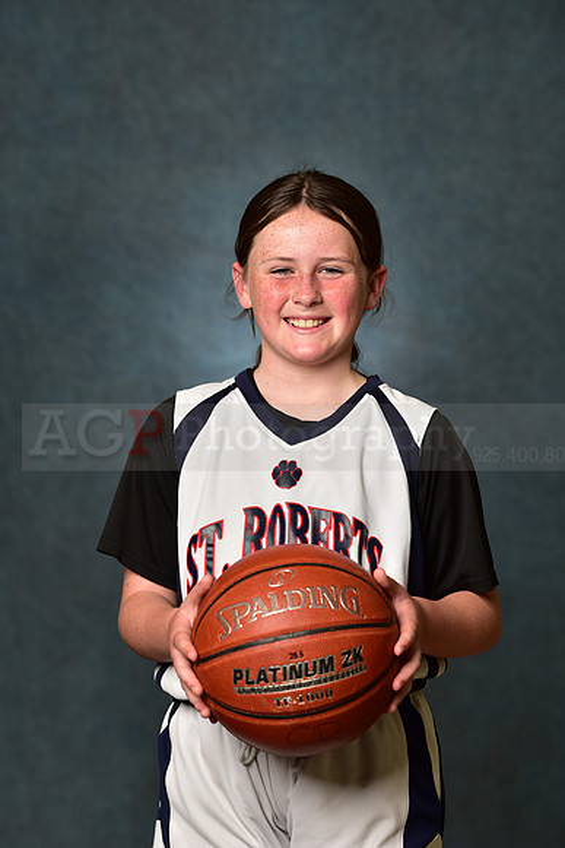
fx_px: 2941
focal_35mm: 125
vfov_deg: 16.4
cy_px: 424
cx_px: 282
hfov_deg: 11.0
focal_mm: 125
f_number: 4.5
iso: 250
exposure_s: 1/160
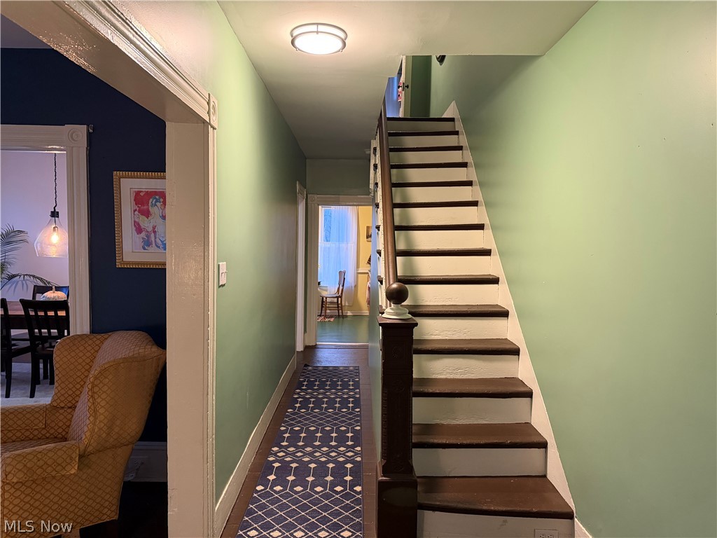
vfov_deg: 56.8
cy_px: 269
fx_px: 497
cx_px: 358
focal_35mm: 24
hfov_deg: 71.6
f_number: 1.78
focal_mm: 6.76
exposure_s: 1/60
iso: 640
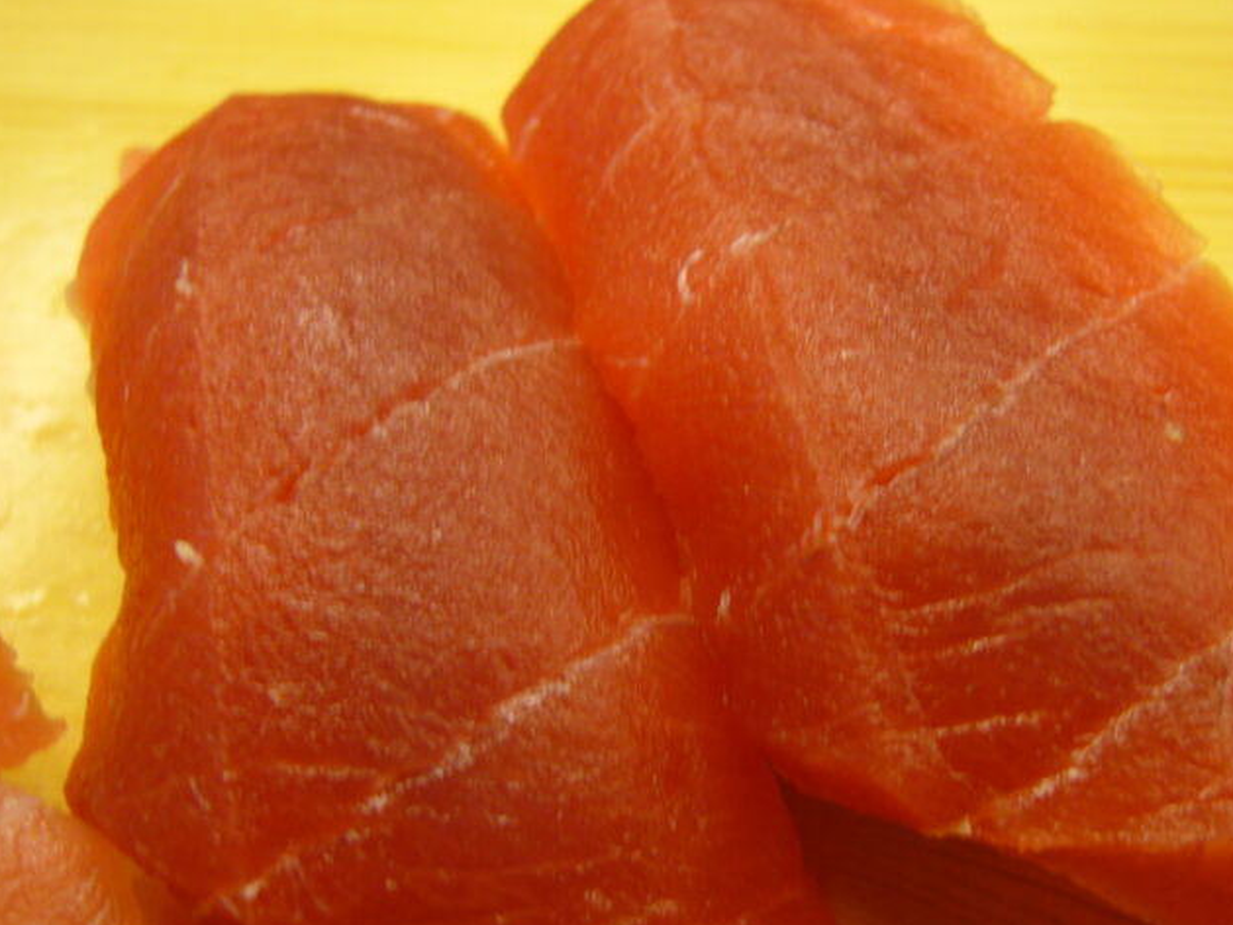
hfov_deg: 33.7
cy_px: 496
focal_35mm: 57
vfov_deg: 25.7
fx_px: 2031
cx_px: 741
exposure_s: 1/20
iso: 100
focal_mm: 5.8
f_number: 2.8
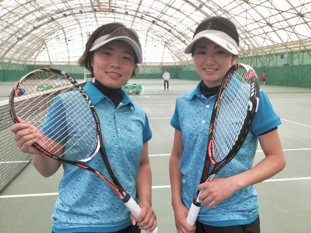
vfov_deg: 45.4
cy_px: 116
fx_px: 279
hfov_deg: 58.4
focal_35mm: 31
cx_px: 156
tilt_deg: -9.9
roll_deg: -0.2
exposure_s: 1/30
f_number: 2.4
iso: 25
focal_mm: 3.3
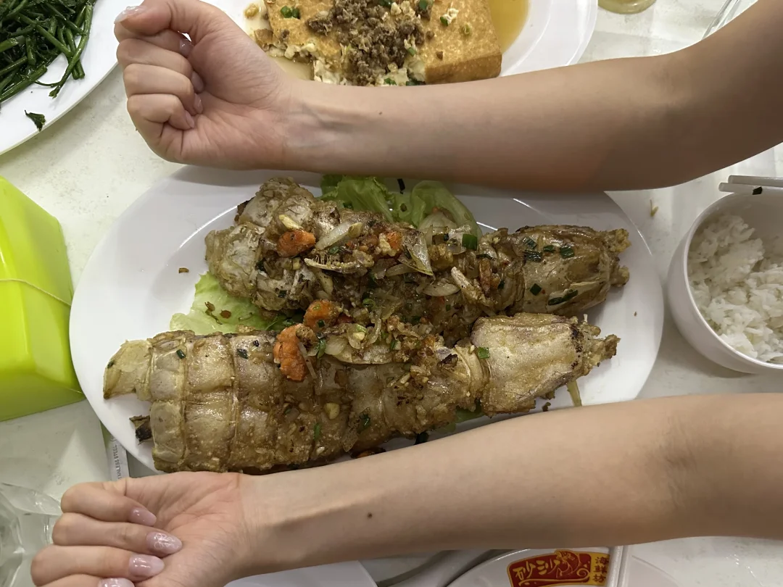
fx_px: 543
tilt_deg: -74.9
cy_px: 294
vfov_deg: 56.8
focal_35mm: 24
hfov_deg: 71.6
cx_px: 392
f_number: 1.78
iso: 800
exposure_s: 1/50
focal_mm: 6.86
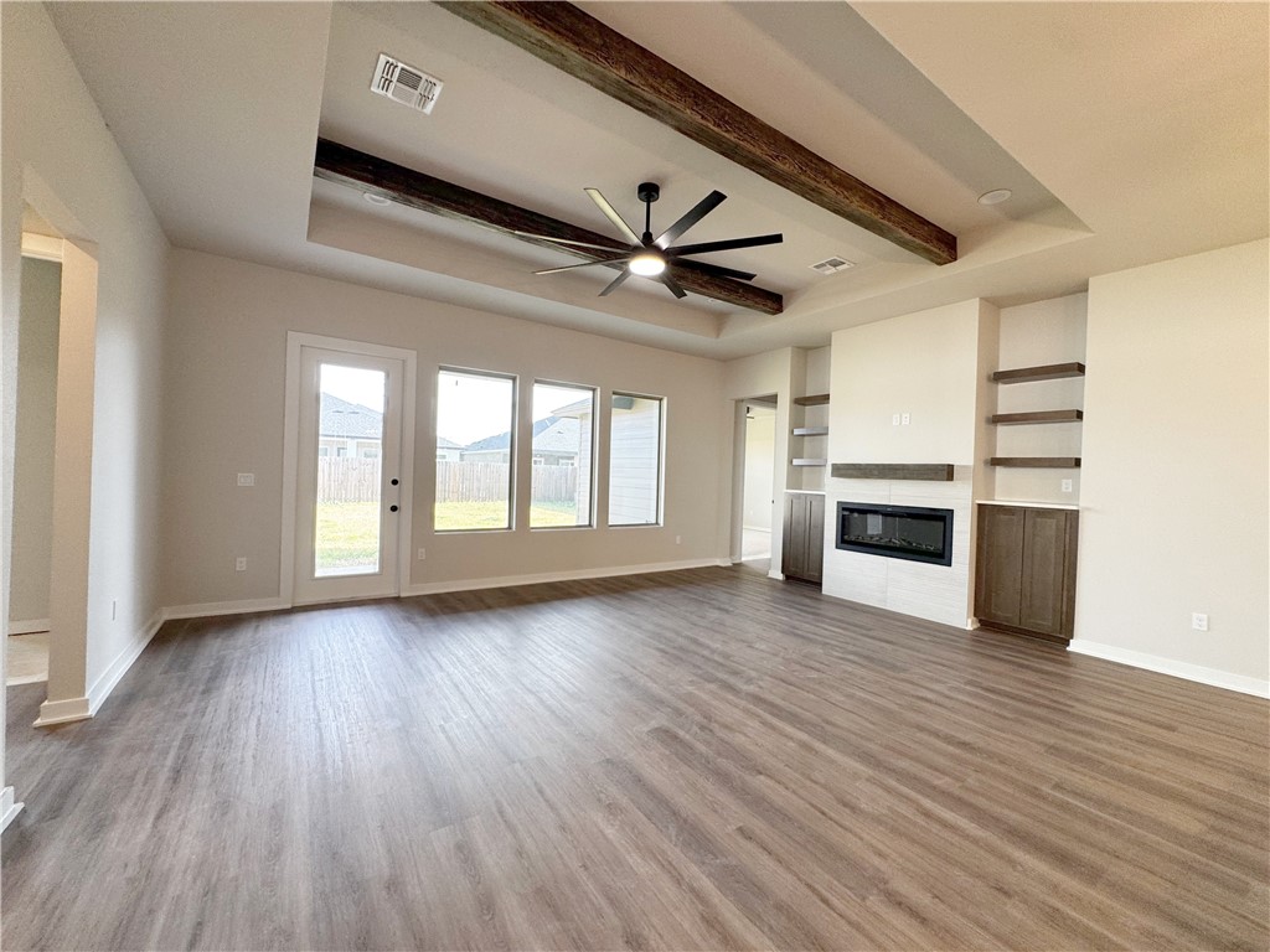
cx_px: 635
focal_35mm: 14
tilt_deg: -0.6
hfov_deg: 102.1
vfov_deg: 85.7
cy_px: 476
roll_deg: -1.6
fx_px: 514
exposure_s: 1/120
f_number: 2.2
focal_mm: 2.22
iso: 100
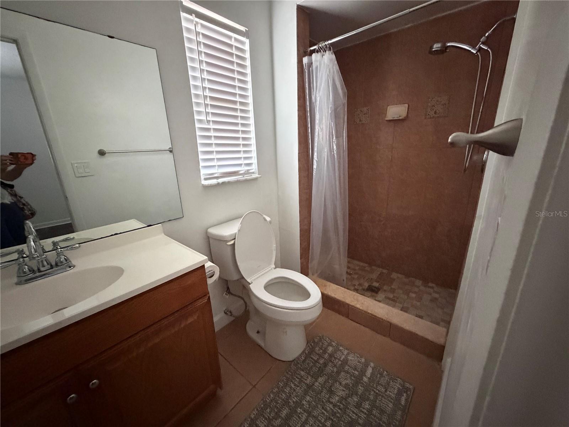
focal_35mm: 14
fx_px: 230
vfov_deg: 85.7
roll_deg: +2.1
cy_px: 214
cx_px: 284
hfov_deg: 102.1
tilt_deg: -17.0
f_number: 2.2
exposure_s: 1/58
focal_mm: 2.22
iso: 1250
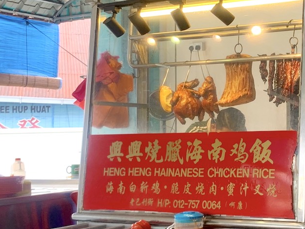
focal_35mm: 40
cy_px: 114
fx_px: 352
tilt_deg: +2.9
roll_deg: -2.0
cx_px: 209
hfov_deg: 45.9
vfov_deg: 36.0
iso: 50
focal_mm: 4.25
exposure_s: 1/121
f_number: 1.8
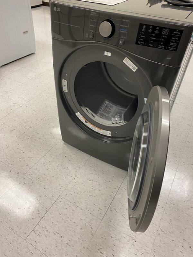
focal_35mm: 26
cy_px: 128
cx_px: 96
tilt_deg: -40.7
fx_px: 193
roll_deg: -3.9
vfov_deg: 67.3
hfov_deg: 53.1
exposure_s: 1/64
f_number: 1.8
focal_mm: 4.25
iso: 80
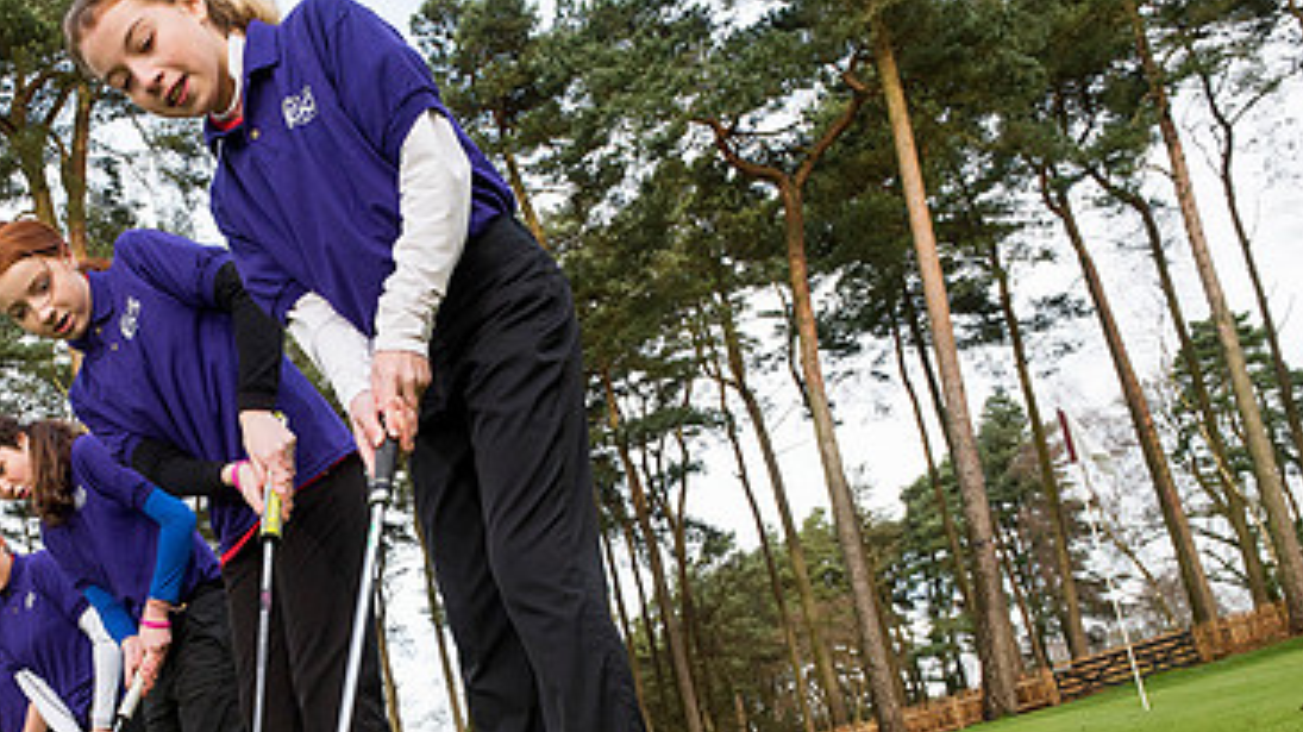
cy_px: 598
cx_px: 339
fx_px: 1382
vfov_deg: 28.9
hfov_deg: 48.7
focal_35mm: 40
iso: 1000
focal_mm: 24
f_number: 6.3
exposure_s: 1/500
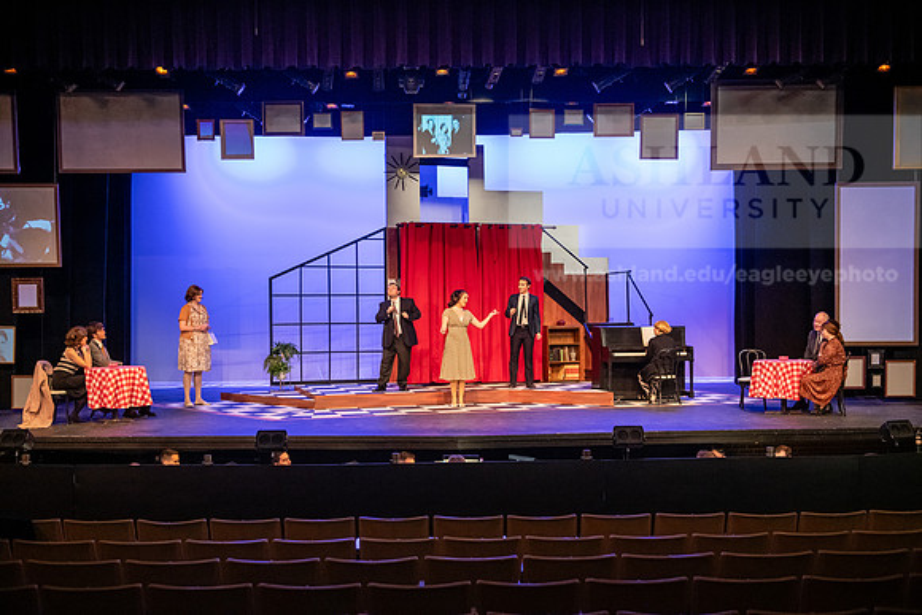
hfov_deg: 46.4
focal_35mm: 42
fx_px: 1076
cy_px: 308
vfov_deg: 31.9
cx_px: 461
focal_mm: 42
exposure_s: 1/160
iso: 3200
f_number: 3.2
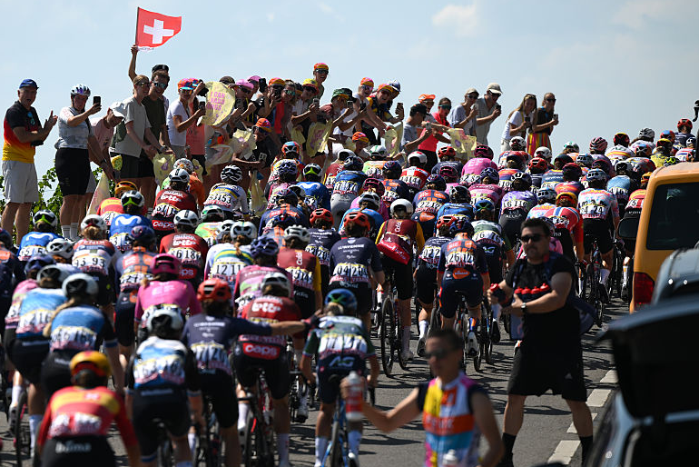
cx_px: 259
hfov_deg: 7.7
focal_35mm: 266
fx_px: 5166
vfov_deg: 5.2
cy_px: 257
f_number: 4
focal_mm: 200
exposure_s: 1/4000
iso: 200
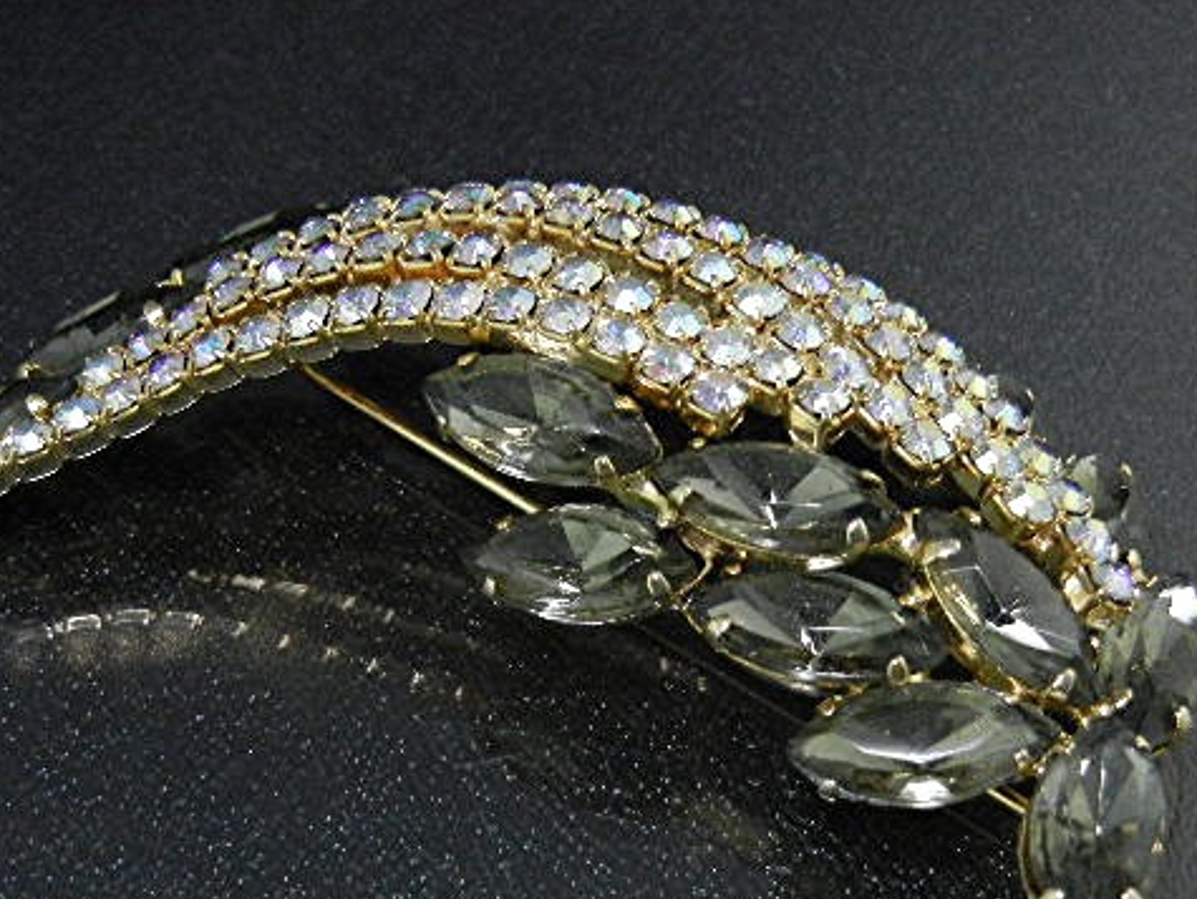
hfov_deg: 27.8
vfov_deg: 21.0
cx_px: 567
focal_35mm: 70
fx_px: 2422
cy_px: 594
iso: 800
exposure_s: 1/30
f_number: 7.8
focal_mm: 9.3
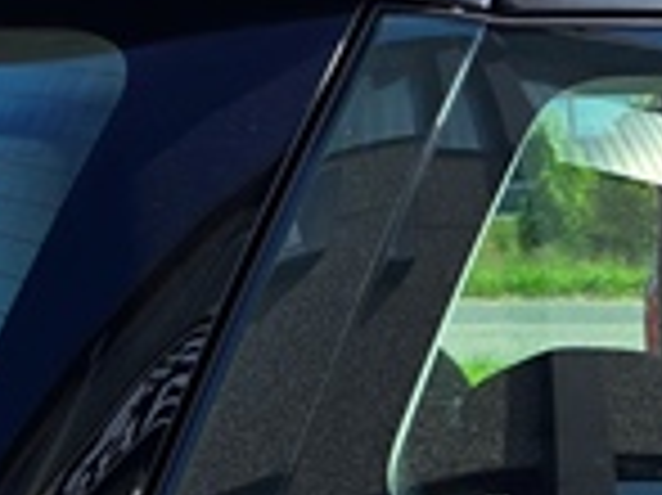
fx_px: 3057
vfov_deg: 8.5
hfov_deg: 12.1
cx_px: 802
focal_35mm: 160
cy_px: 1179
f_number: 1.7
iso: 12
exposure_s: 1/571
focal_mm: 6.3
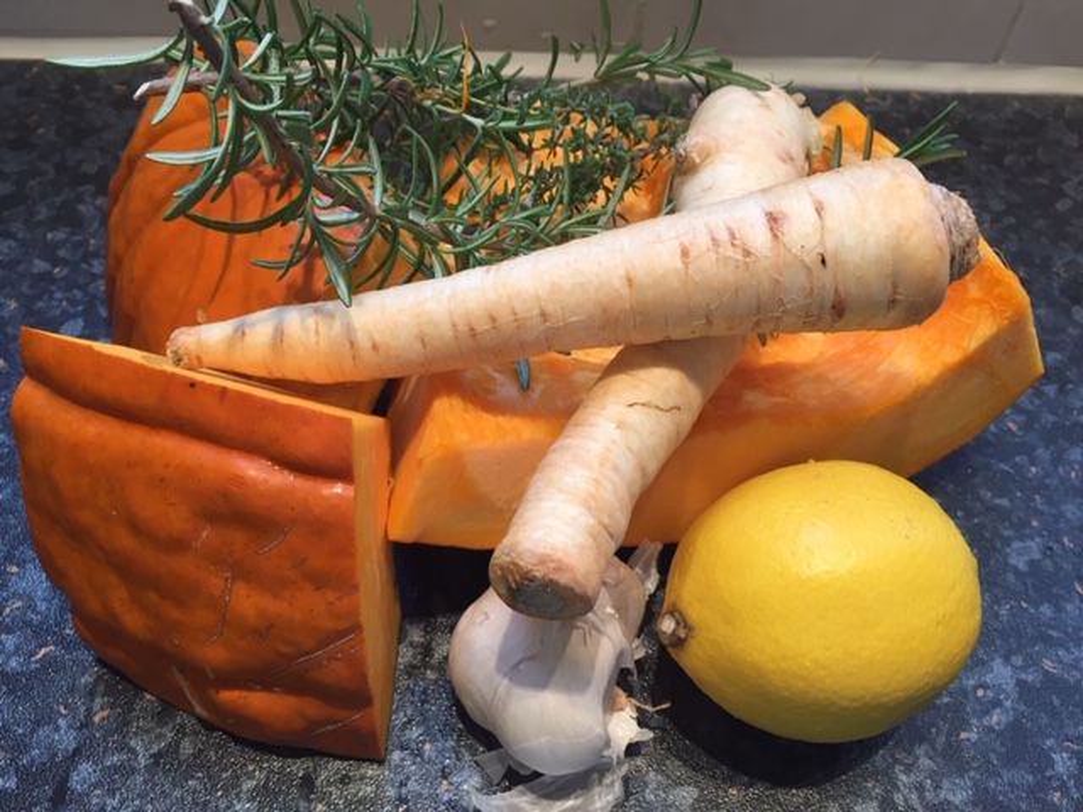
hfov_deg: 61.7
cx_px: 542
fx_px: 907
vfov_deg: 48.2
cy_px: 406
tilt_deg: -50.2
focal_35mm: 29
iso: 40
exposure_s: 1/33
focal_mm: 4.15
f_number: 2.2
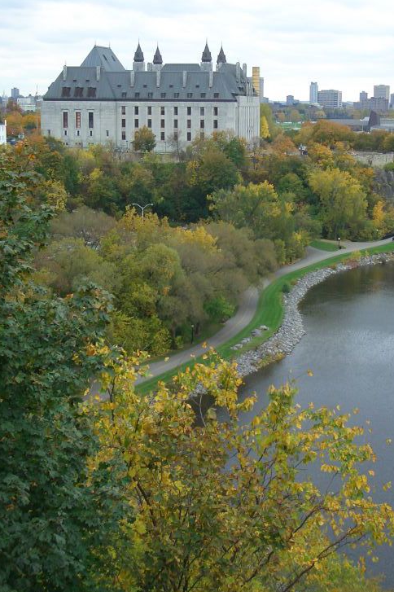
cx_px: 226
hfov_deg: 19.2
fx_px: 1167
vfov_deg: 28.5
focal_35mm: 71
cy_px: 272
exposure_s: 1/160
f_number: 3.5
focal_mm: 10.2
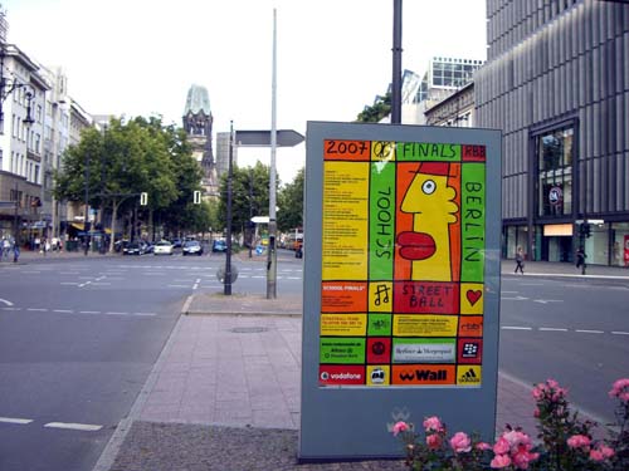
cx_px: 314
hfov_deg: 49.0
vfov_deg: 37.7
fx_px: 690
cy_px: 236
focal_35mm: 38
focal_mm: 6.2
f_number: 2.7
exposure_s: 1/250
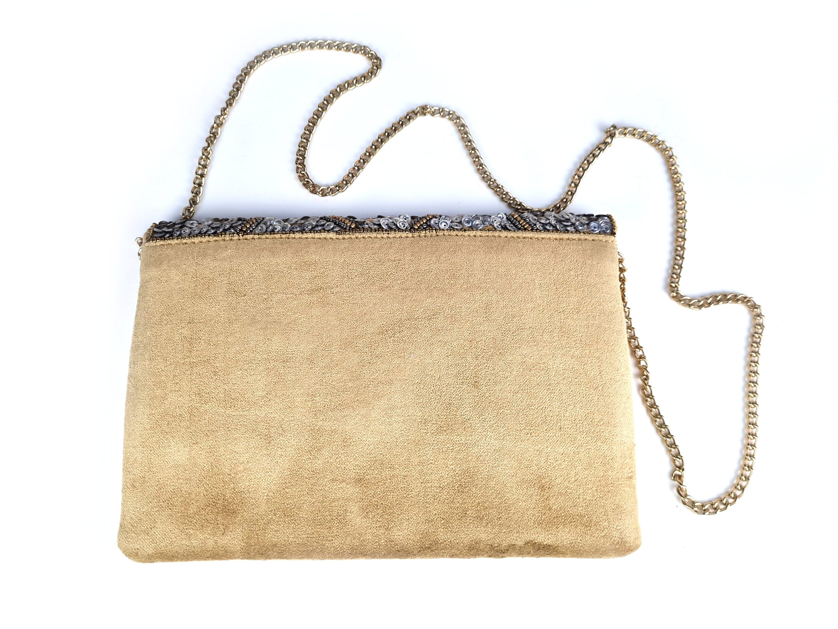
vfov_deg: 53.1
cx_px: 419
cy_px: 314
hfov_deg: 67.3
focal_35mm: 26
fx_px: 629
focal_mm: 5.4
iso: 50
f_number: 1.8
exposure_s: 1/202
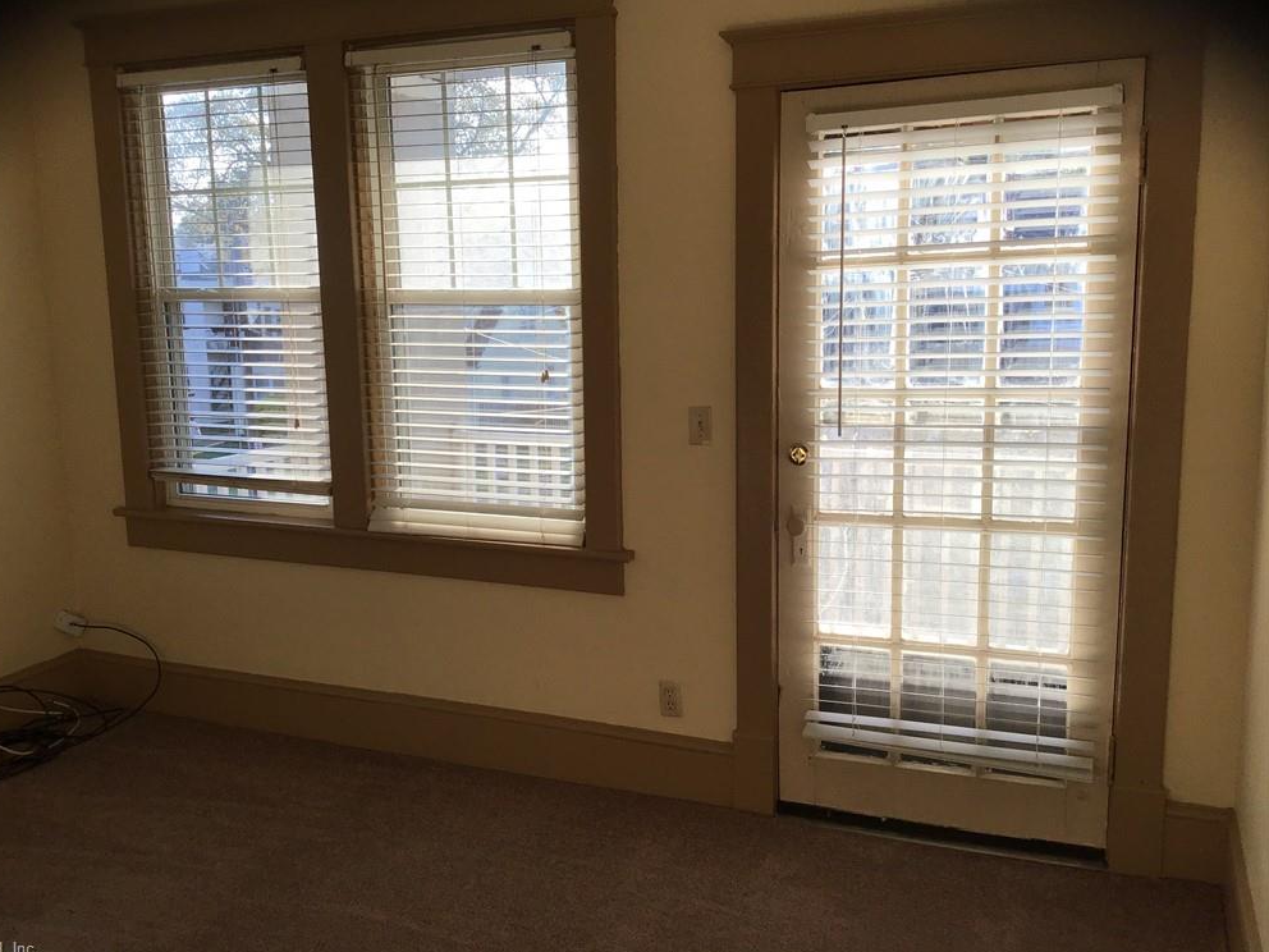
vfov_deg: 44.2
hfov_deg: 56.8
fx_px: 1173
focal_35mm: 32
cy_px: 470
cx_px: 617
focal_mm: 3.3
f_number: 2.4
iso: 25
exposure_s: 1/215
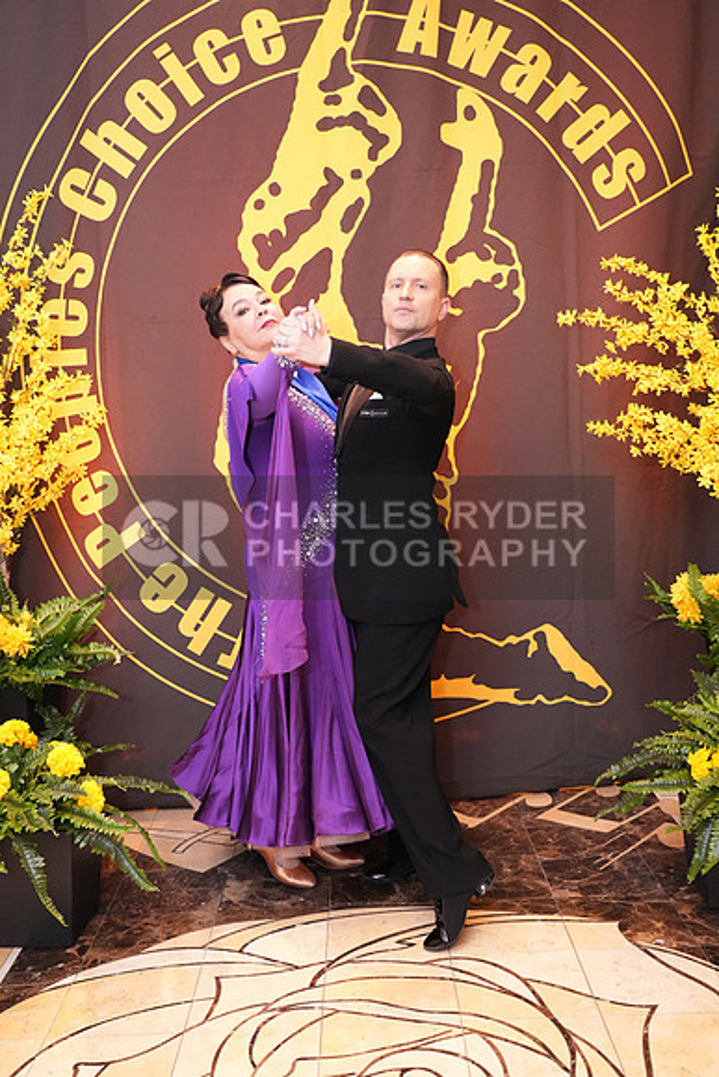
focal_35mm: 36
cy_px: 538
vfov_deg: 53.1
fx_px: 1078
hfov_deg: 36.9
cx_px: 360
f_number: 4.5
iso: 6400
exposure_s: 1/200
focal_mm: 36
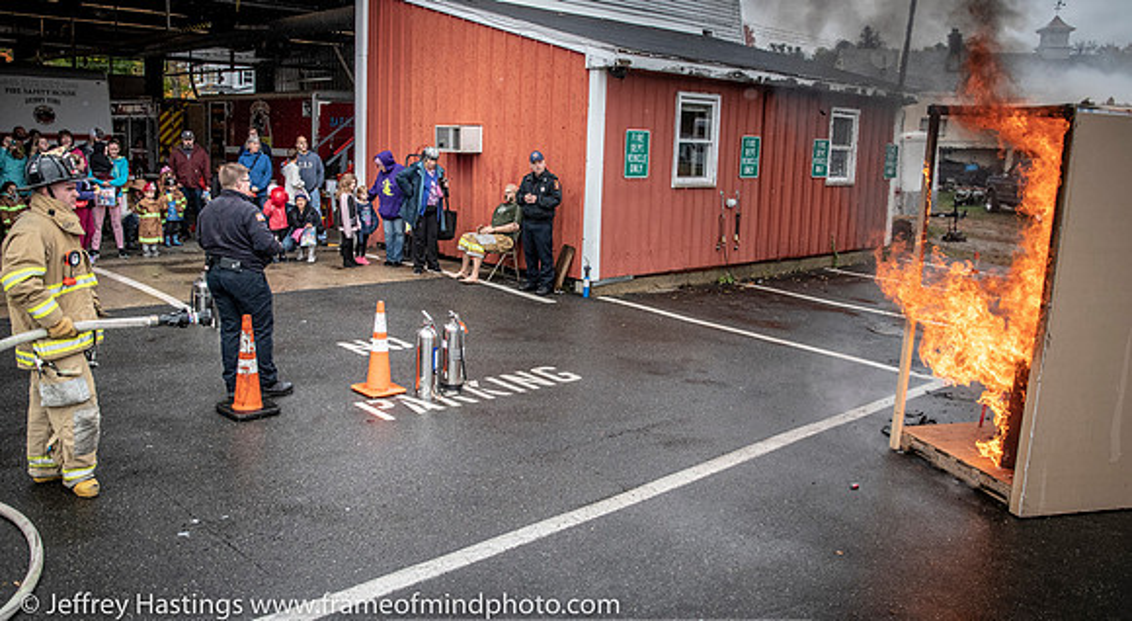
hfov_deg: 65.5
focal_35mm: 29
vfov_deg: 38.9
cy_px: 288
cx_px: 547
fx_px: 879
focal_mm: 18
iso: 1600
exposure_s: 1/5000
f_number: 4
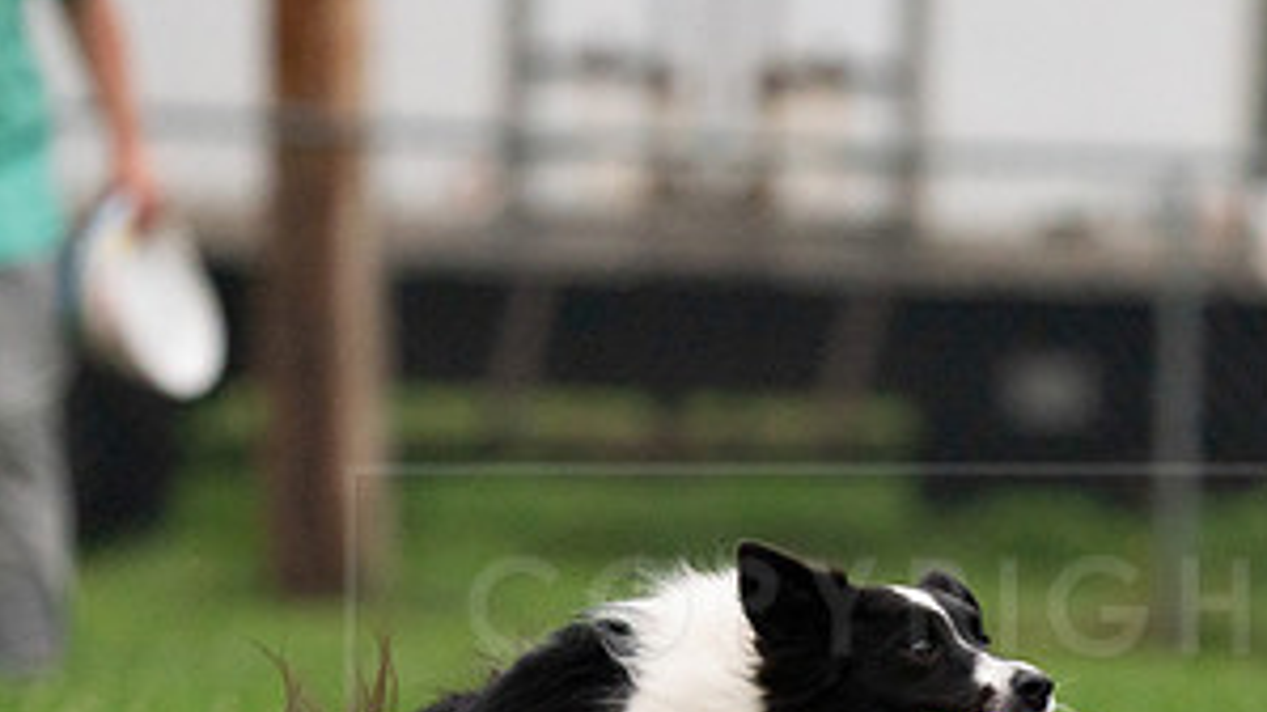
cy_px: 676
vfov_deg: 1.6
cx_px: 750
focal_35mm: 749
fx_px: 25156
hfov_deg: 2.9
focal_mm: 368
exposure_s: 1/1600
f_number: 6.3
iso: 6400
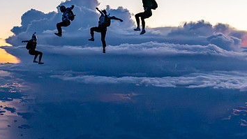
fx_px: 491
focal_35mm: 75
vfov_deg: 16.1
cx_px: -6
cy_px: 54
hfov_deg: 26.6
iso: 1000
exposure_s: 1/2000
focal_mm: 28
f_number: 4
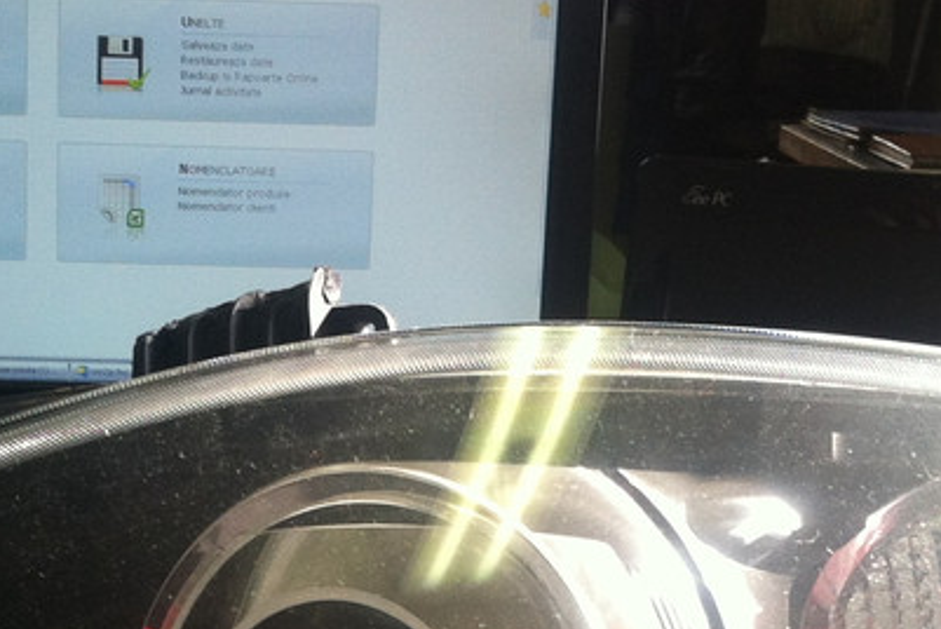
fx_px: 2537
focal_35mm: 97
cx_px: 215
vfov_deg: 13.6
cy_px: 805
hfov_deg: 20.8
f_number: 2.8
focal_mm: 3.85
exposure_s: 1/40
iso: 80
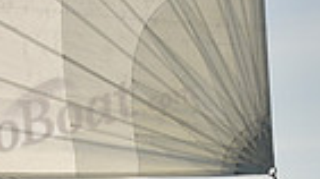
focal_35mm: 301
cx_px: 315
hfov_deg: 7.1
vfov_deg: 4.0
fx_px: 2552
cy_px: 420
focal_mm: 70
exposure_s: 1/640
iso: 250
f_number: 7.1
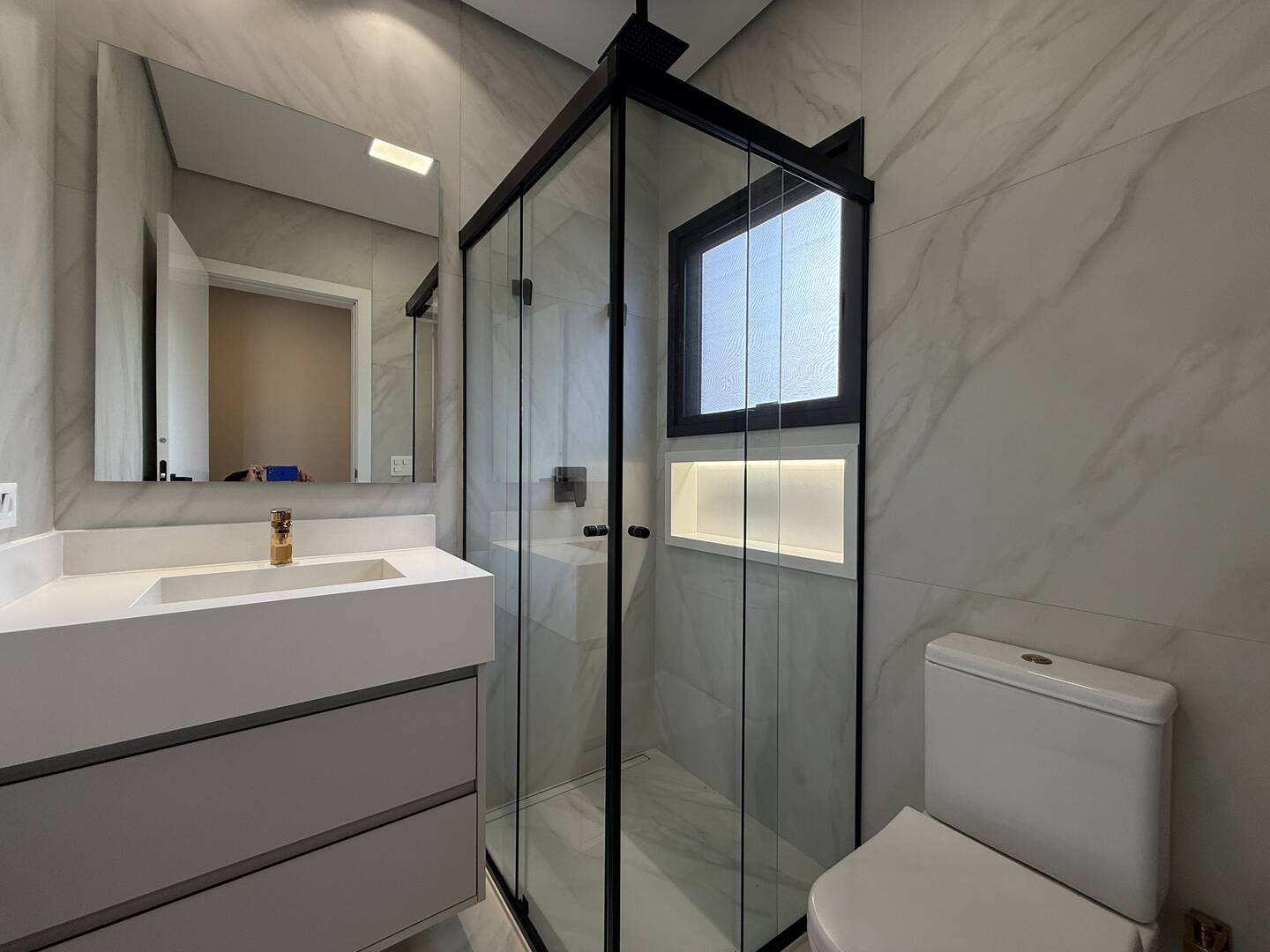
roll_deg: -1.0
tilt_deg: -0.5
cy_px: 476
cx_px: 635
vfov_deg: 85.7
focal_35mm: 14
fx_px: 514
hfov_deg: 102.1
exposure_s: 1/121
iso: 64
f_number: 2.2
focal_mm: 2.22
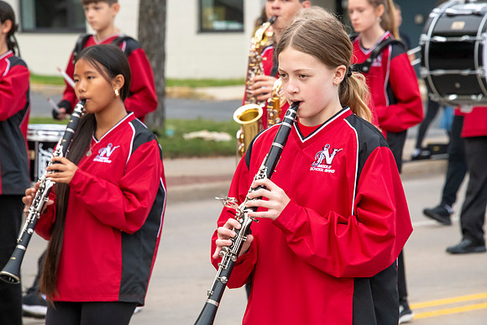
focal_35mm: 210
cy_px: 162
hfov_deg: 9.8
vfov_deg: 6.5
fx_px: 2841
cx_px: 244
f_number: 11
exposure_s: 1/250
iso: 3200
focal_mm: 210
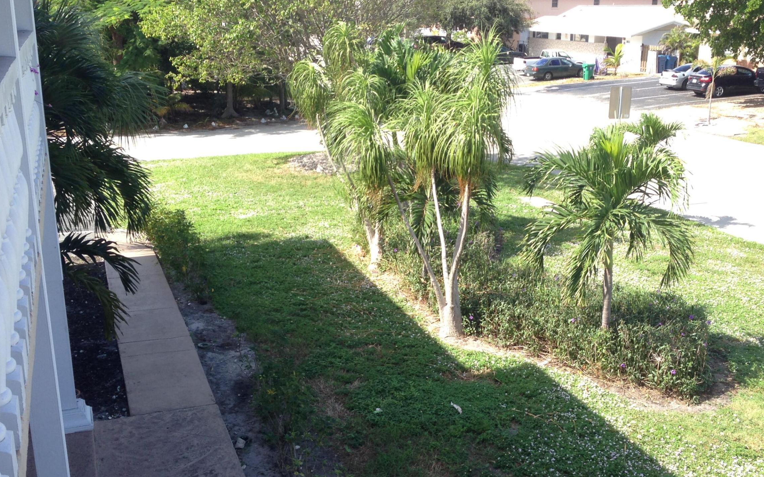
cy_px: 266
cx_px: 450
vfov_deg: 29.2
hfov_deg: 45.1
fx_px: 916
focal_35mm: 44
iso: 50
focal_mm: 4.12
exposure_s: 1/471
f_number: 2.4
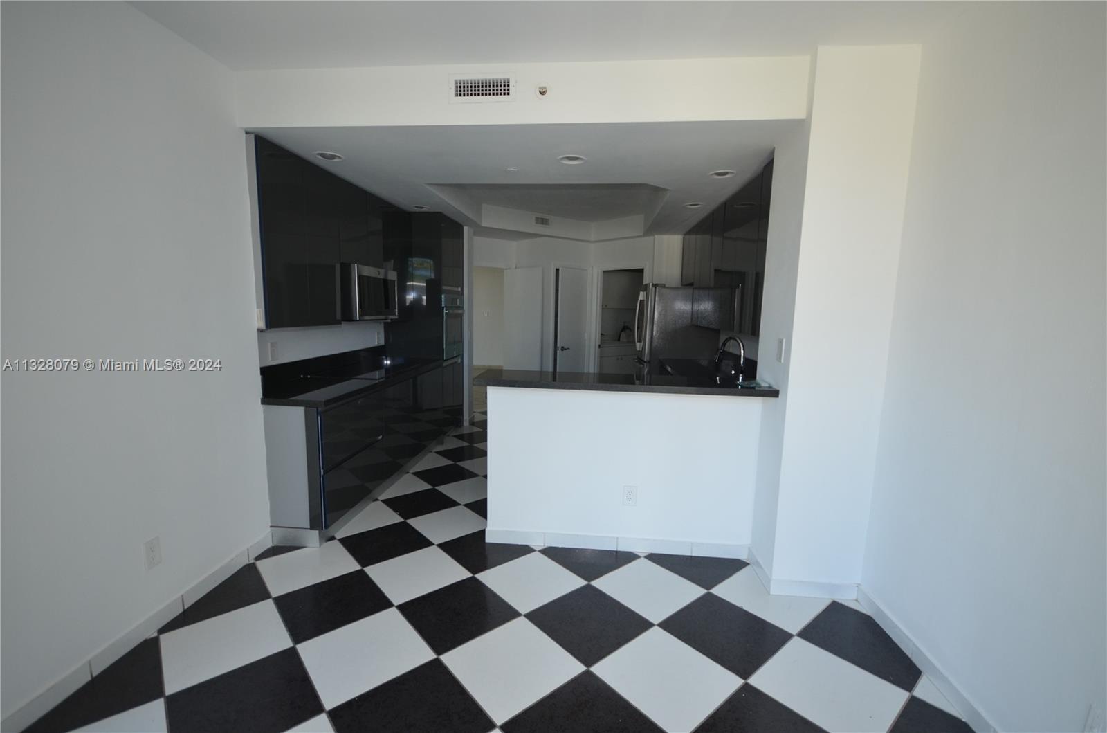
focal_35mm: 15
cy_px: 366
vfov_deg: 77.0
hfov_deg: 100.5
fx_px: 460
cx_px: 554
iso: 500
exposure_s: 1/60
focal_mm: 10
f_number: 4
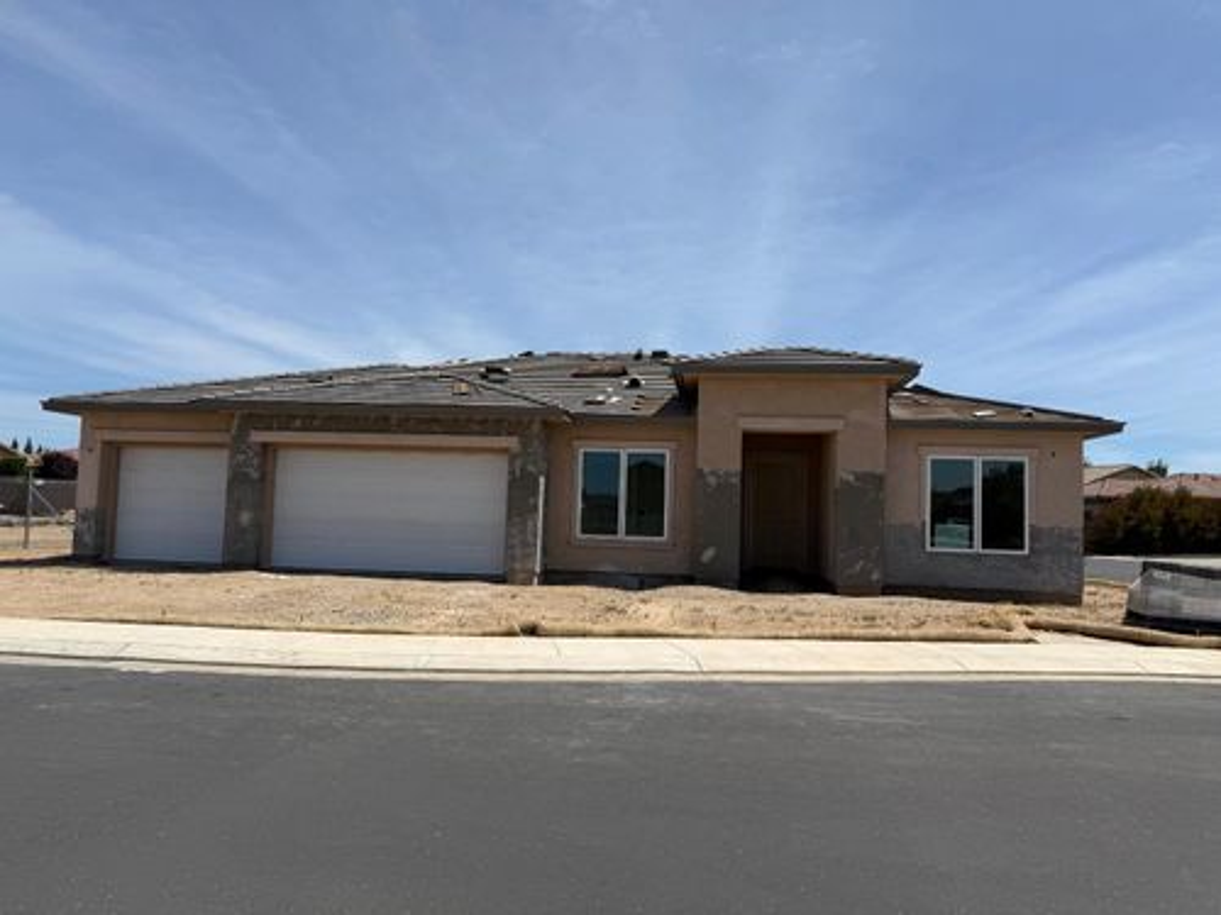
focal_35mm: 24
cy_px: 458
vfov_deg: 56.8
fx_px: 847
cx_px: 610
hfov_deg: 71.6
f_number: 1.78
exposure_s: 1/7353
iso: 80
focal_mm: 6.76
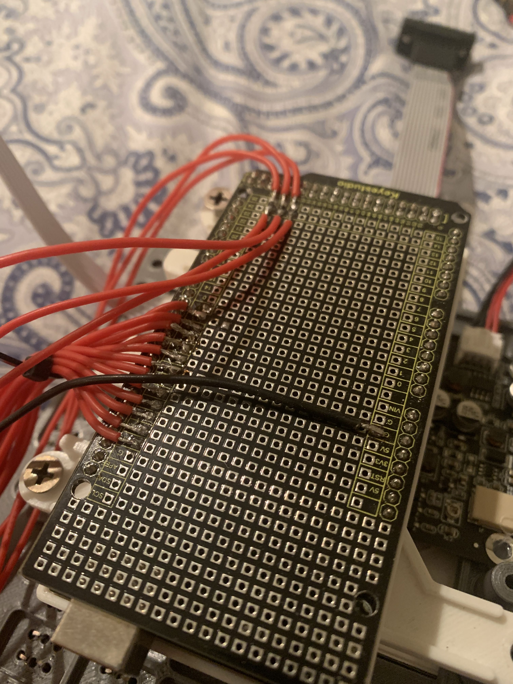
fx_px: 514
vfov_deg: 67.3
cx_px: 256
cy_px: 342
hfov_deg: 53.1
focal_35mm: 26
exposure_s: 1/30
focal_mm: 4.25
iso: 500
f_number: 1.8
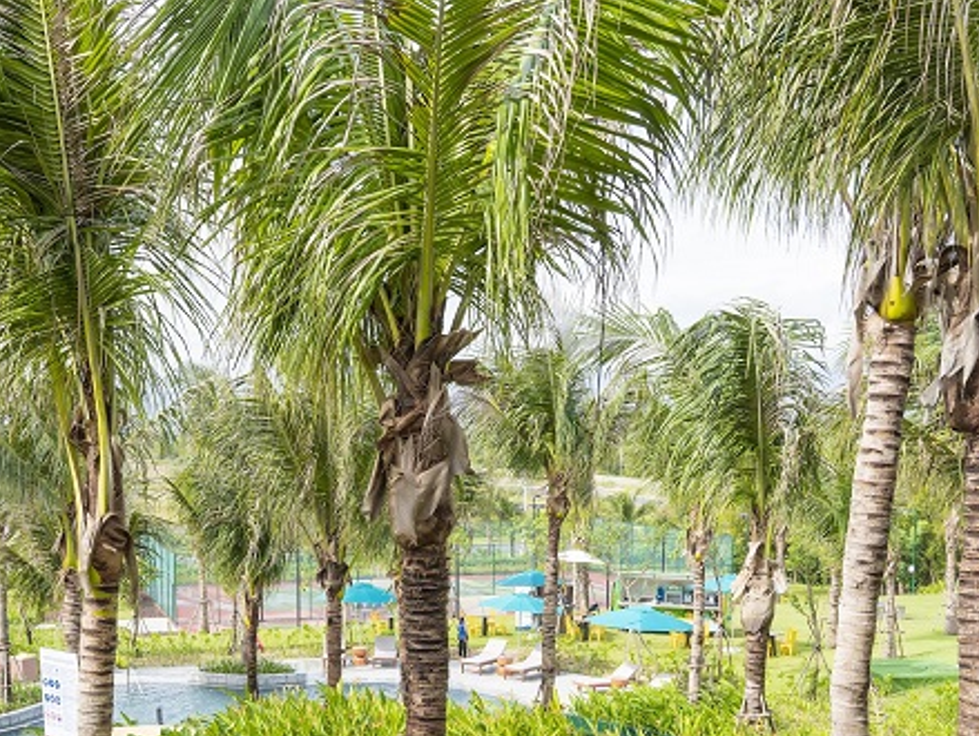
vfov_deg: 33.4
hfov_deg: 44.0
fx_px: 1189
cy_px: 585
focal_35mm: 42
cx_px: 312
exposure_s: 1/200
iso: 200
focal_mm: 24
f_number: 8
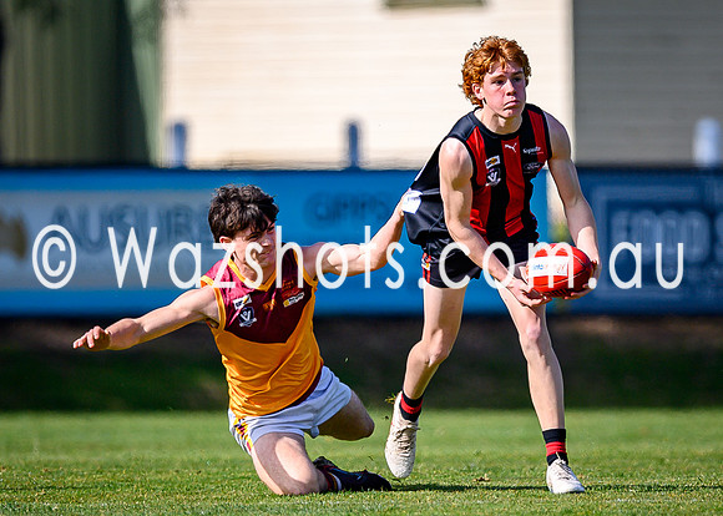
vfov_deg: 1.4
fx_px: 21435
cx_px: 420
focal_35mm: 1044
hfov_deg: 1.9
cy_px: 288
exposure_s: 1/2000
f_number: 4
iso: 125
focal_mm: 500
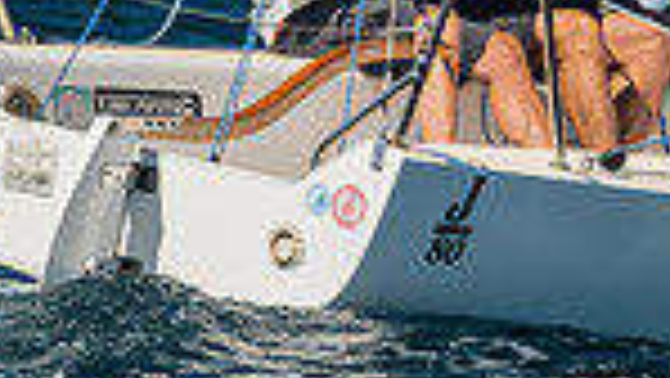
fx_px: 17242
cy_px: -353
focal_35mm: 970
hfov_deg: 2.2
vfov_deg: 1.3
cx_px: 805
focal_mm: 140
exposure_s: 1/500
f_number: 6.3
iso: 160
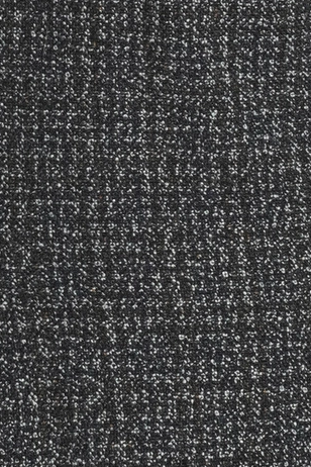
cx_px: 150
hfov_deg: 4.6
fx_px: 3874
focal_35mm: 299
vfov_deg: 6.9
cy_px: 69
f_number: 7.1
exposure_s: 1/30
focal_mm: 32
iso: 400
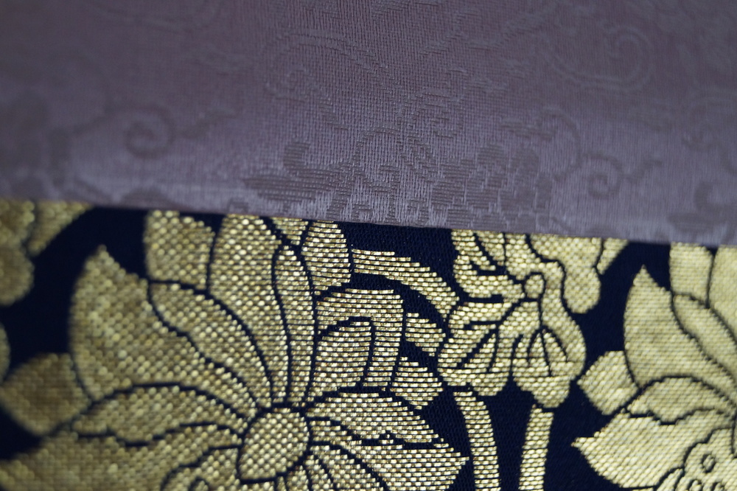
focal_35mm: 68
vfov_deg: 20.1
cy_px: 246
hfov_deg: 29.9
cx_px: 368
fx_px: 1381
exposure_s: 1/160
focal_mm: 45
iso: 1000
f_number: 5.6
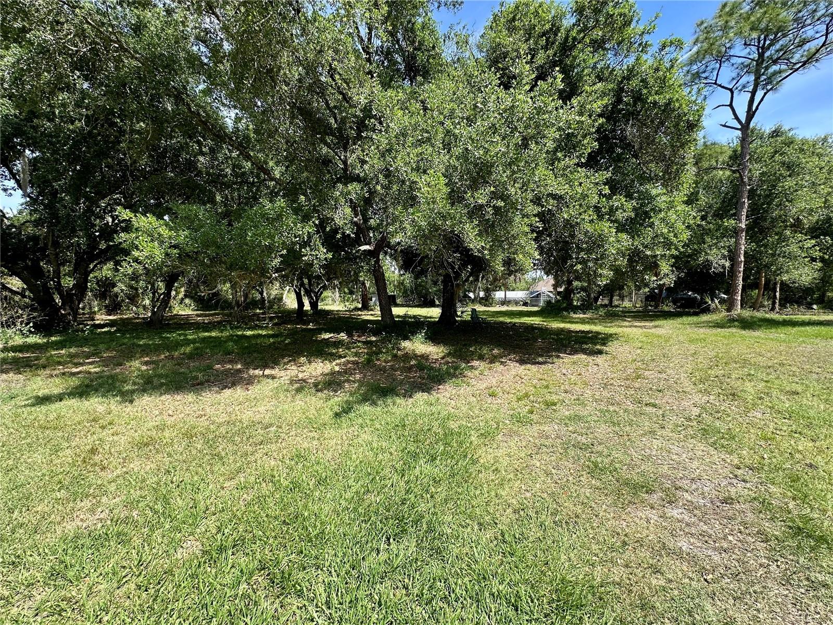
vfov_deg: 85.7
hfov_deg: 102.1
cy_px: 312
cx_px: 416
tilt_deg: -2.4
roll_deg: -0.9
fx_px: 337
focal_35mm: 14
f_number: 2.2
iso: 40
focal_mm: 2.22
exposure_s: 1/678
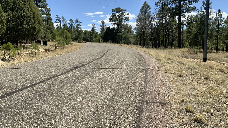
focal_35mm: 32
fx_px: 193
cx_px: 115
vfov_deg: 36.7
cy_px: 64
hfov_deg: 61.0
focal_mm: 3
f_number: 1.8
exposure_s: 1/1848
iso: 16
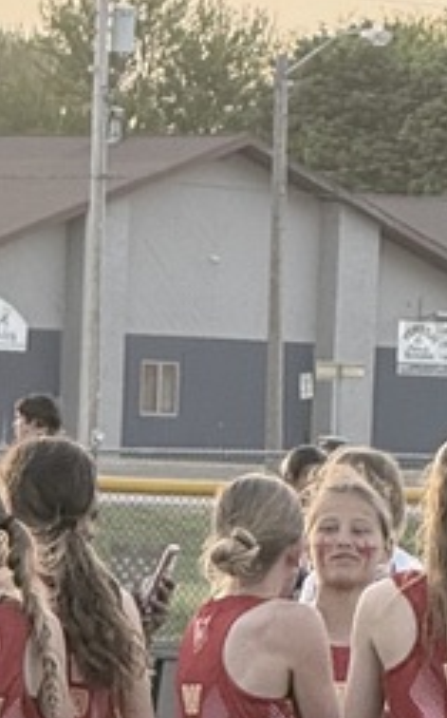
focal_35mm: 517
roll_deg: -0.9
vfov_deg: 4.0
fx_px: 10100
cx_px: 43
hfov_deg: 2.5
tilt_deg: -3.3
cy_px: 1311
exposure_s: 1/99
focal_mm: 15.66
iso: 100
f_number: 2.8
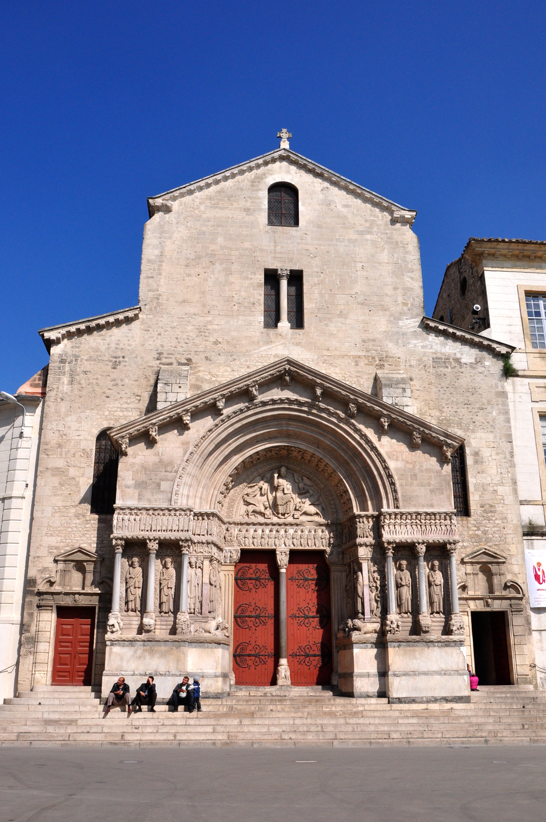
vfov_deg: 59.6
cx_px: 273
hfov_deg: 41.6
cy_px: 411
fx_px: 718
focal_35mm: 32
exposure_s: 1/640
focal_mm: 21
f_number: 13
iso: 400
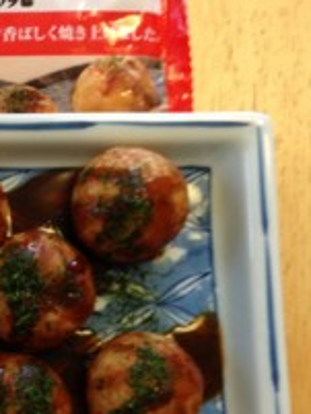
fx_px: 886
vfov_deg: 26.3
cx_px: 2
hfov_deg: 19.4
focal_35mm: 74
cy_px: 202
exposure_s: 1/20
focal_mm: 4.13
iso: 160
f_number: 2.4
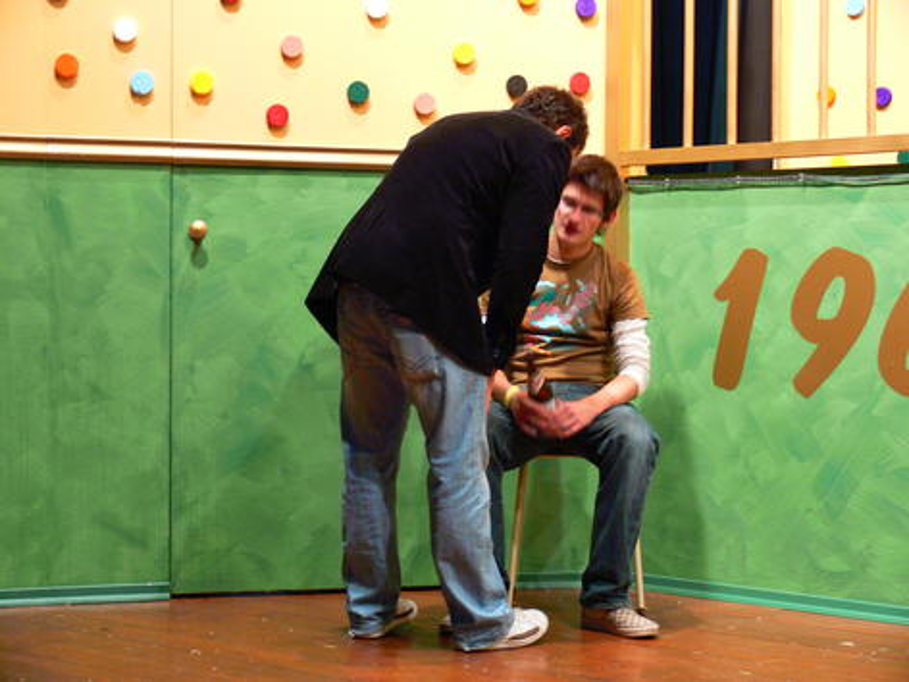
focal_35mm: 72
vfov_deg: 20.4
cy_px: 341
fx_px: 1891
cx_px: 454
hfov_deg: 27.0
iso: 200
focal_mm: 15.2
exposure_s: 1/15
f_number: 3.2
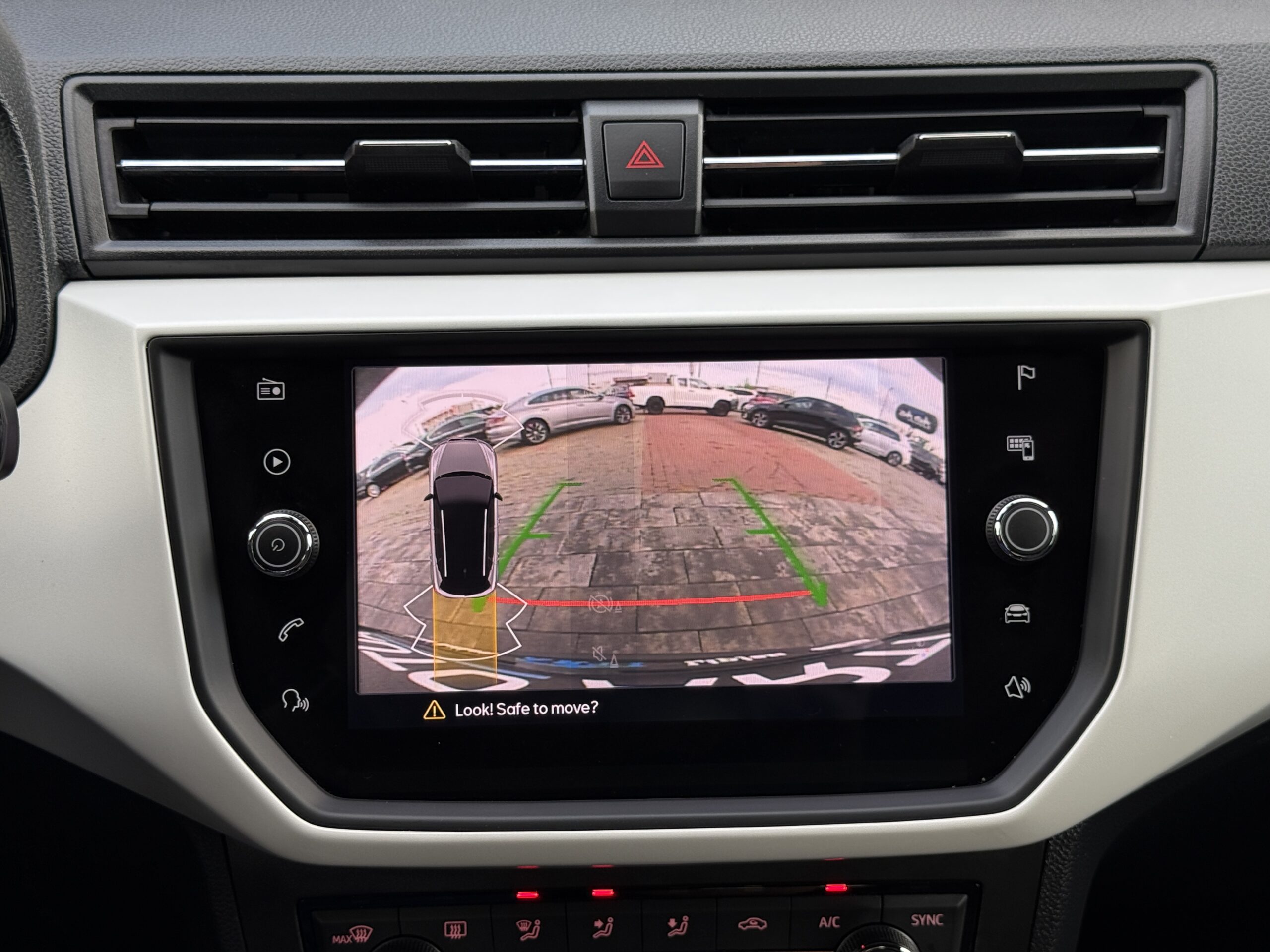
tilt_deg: -21.3
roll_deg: -0.2
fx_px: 1761
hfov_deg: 39.7
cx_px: 635
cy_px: 476
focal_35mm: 48
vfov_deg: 30.3
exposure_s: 1/121
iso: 50
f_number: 1.78
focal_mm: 6.76
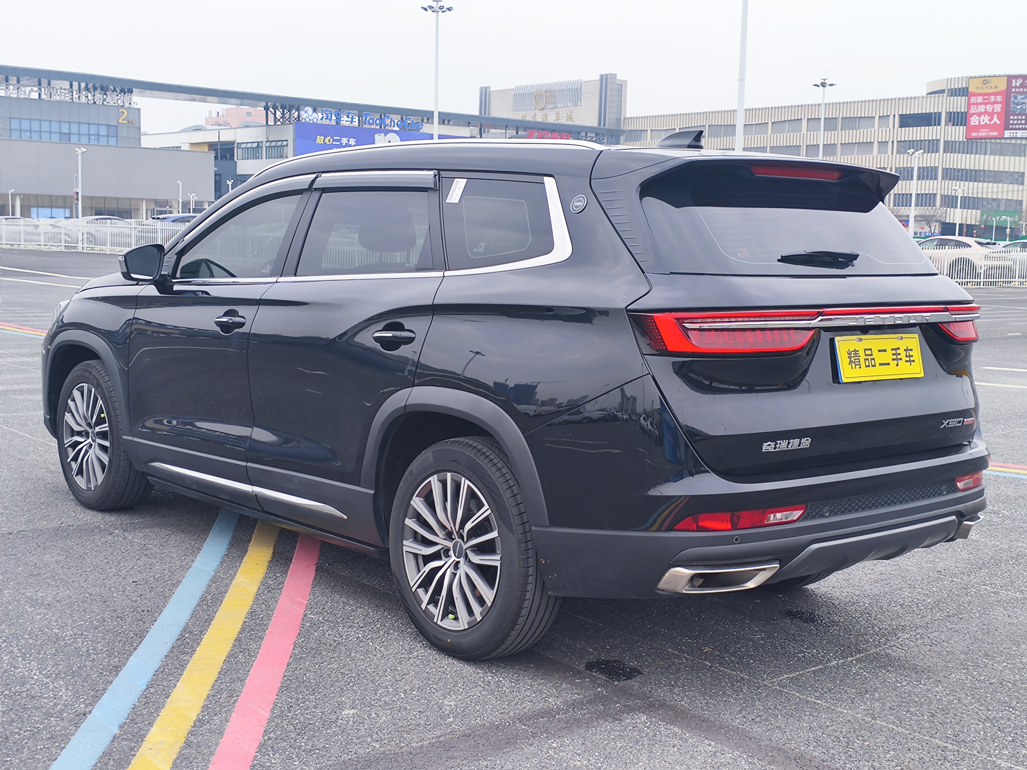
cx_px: 514
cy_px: 385
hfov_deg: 44.8
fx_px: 1246
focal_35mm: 42
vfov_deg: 34.3
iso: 80
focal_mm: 5.84
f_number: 1.6
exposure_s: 1/980
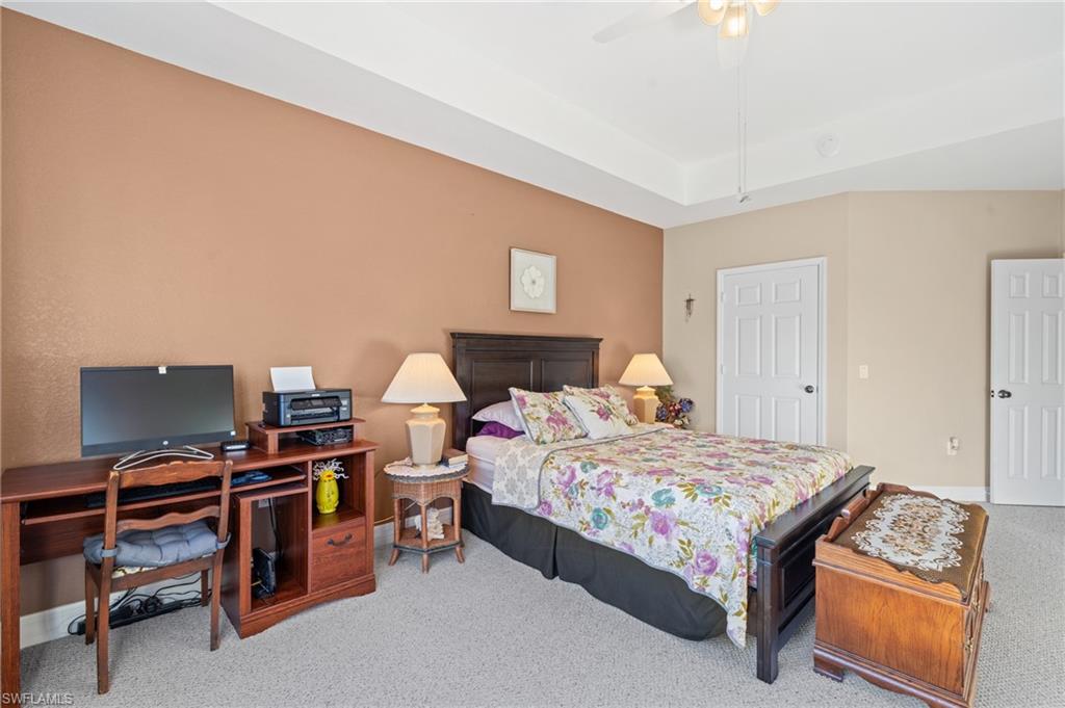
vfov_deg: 73.7
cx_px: 532
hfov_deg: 96.8
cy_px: 354
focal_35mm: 16
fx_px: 473
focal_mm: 16
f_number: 9
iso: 200
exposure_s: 1/3
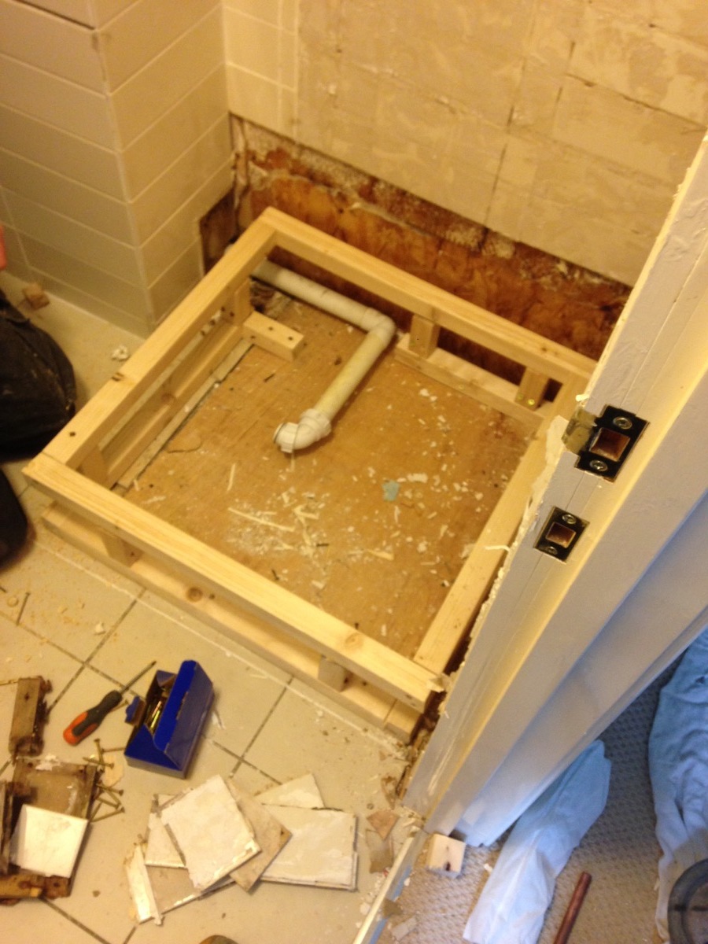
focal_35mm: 33
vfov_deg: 55.4
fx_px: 900
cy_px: 472
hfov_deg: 42.9
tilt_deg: -54.2
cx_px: 354
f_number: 2.4
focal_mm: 4.12
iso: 125
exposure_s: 1/20
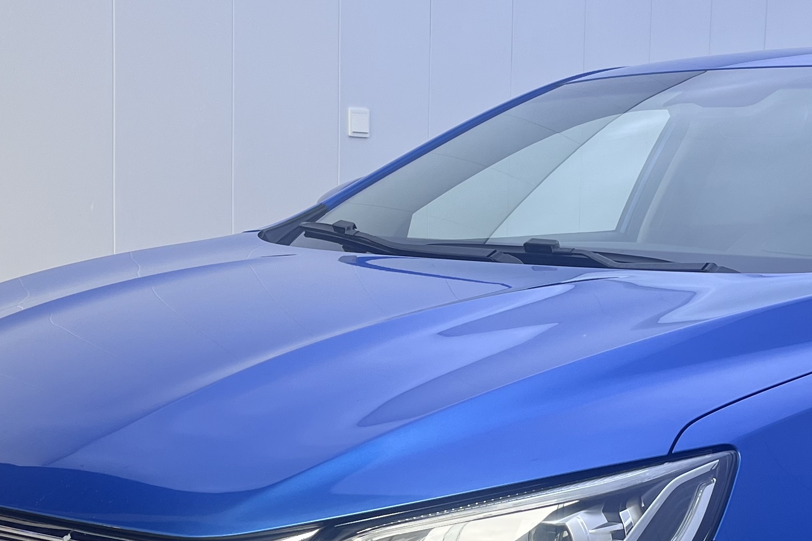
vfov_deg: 19.0
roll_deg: -2.7
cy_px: 445
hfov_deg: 28.0
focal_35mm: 71
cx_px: 630
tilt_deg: -8.8
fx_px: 1601
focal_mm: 5.1
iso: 32
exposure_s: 1/103
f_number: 1.6
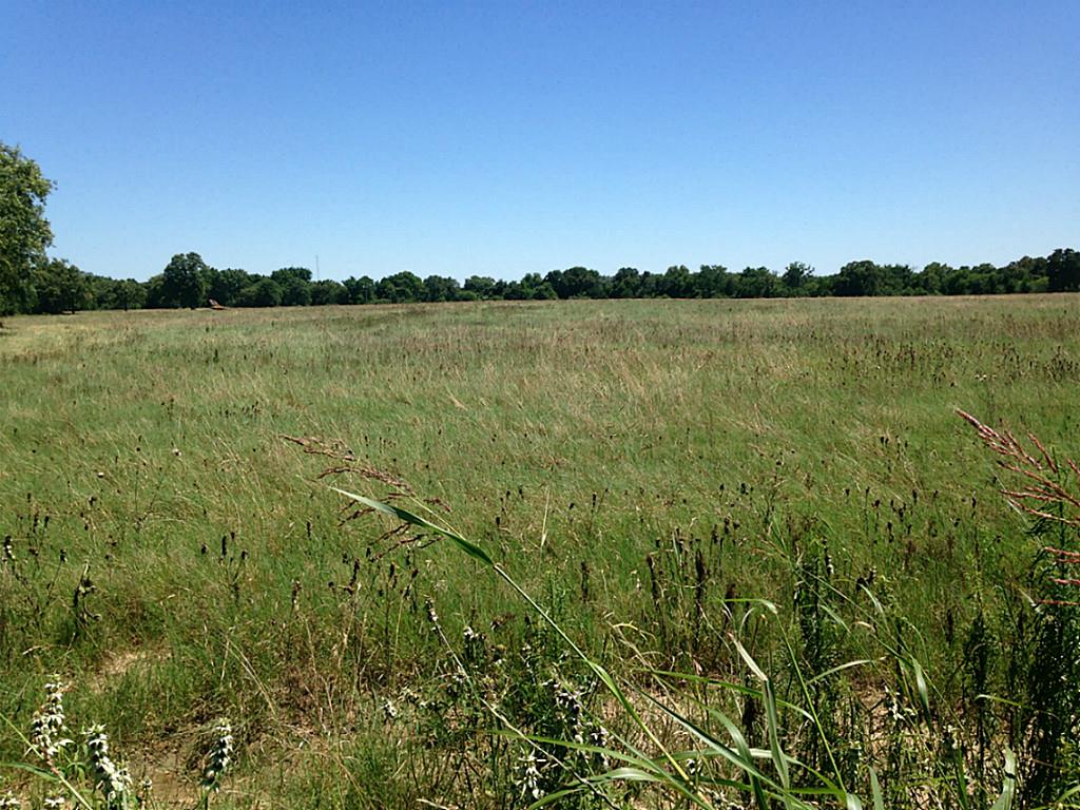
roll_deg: +3.0
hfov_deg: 55.4
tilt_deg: -8.1
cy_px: 405
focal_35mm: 33
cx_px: 540
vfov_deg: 42.9
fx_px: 1030
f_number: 2.4
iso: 50
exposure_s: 1/1506
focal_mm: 4.12
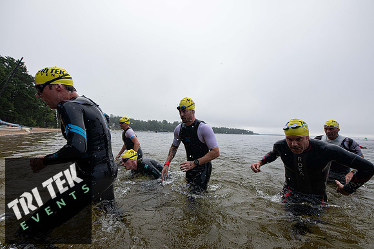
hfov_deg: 104.2
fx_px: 145
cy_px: 124
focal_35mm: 14
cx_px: 187
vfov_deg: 81.2
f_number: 4
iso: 320
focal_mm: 14
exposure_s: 1/800
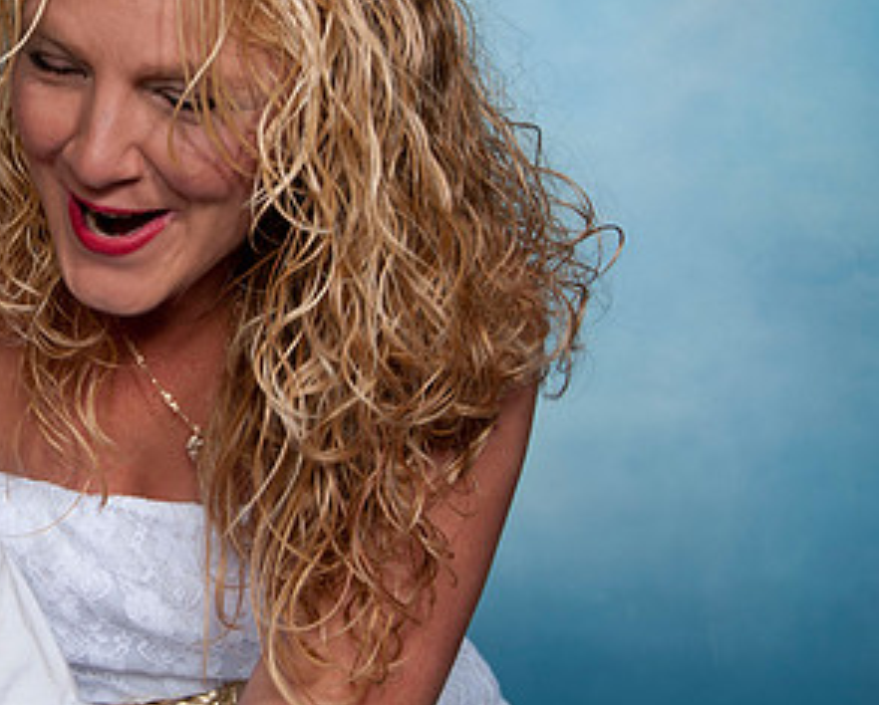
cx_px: 78
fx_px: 3751
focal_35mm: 144
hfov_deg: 13.2
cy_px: 184
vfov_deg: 10.7
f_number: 7.1
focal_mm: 52
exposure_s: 1/60
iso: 100
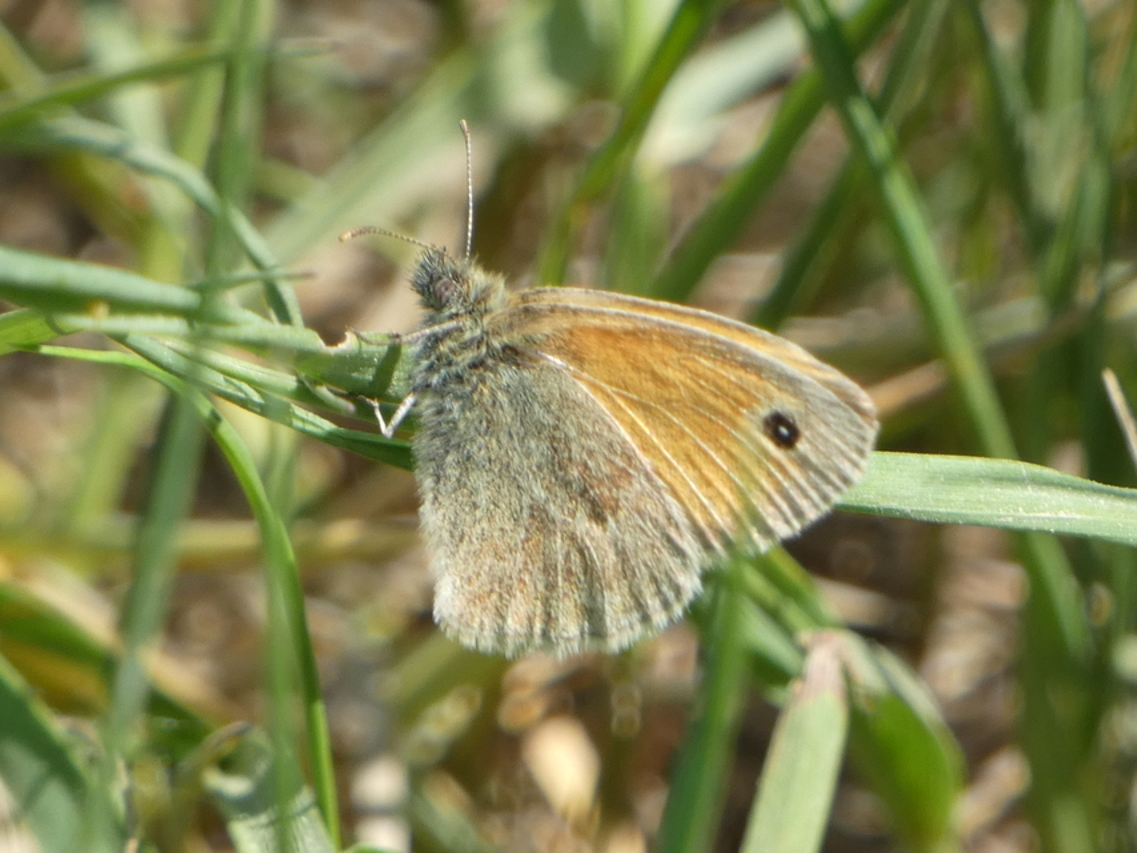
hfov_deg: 3.4
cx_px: 568
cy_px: 426
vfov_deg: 2.5
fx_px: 19185
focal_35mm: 584
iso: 100
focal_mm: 104.7
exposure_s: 1/100
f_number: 5.6
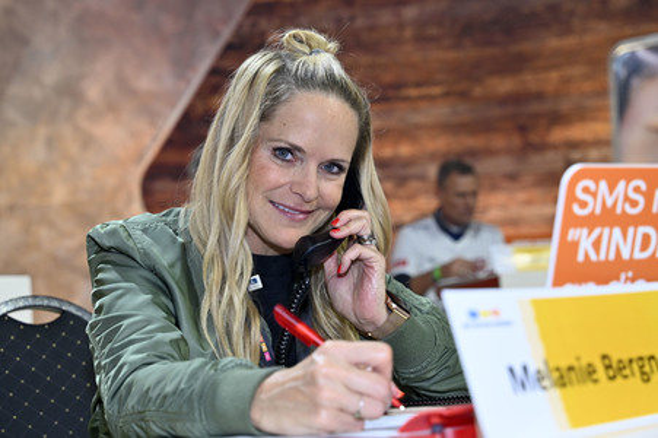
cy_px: 219
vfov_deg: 25.0
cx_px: 329
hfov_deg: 36.9
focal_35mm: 54
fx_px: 986
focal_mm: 54
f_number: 4
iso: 1000
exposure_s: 1/200
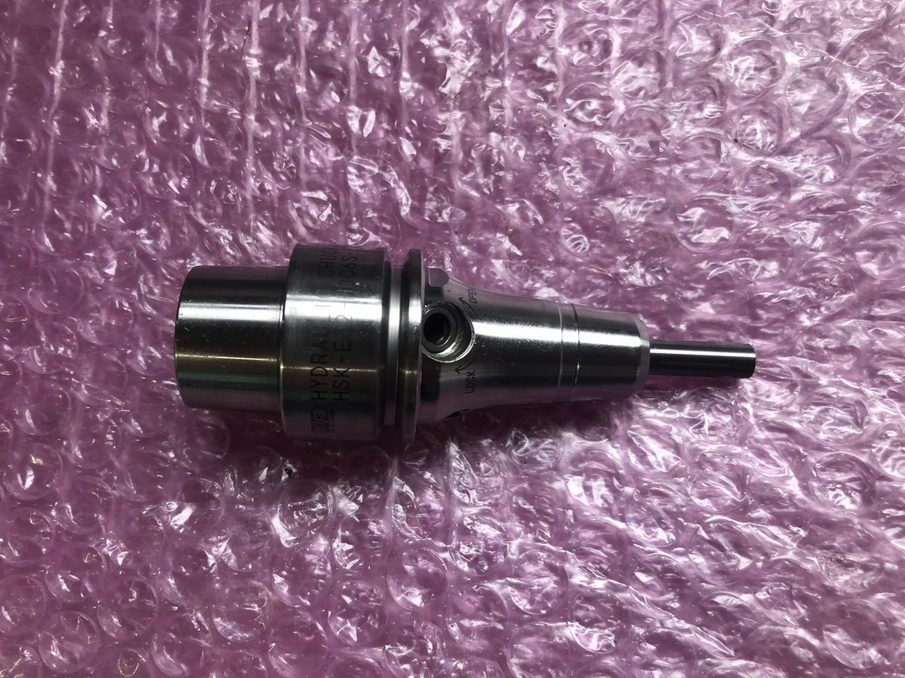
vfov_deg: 49.7
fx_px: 732
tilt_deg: -75.2
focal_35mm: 28
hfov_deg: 63.4
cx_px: 452
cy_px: 339
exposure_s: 1/30
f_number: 1.8
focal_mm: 3.99
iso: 32
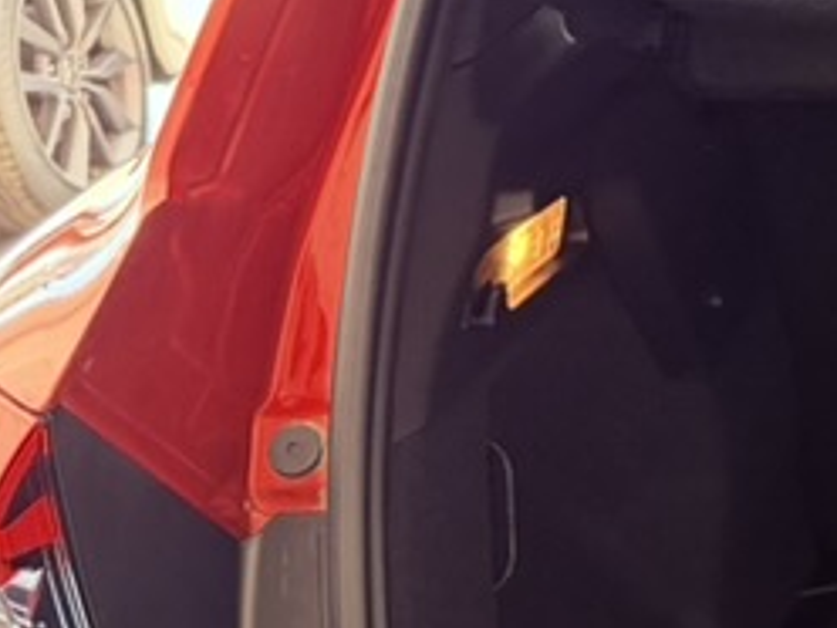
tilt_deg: -24.3
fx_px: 2394
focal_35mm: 99
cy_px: 523
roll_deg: +0.6
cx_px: 1505
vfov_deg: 14.8
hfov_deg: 16.6
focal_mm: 6.76
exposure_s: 1/60
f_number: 1.78
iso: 400
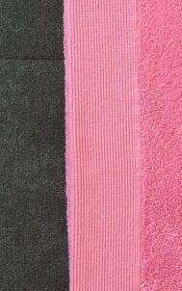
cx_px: 243
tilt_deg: -83.4
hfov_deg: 19.5
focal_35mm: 61
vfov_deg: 33.1
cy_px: 94
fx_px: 484
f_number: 2.2
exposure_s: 1/33
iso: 160
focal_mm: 4.15
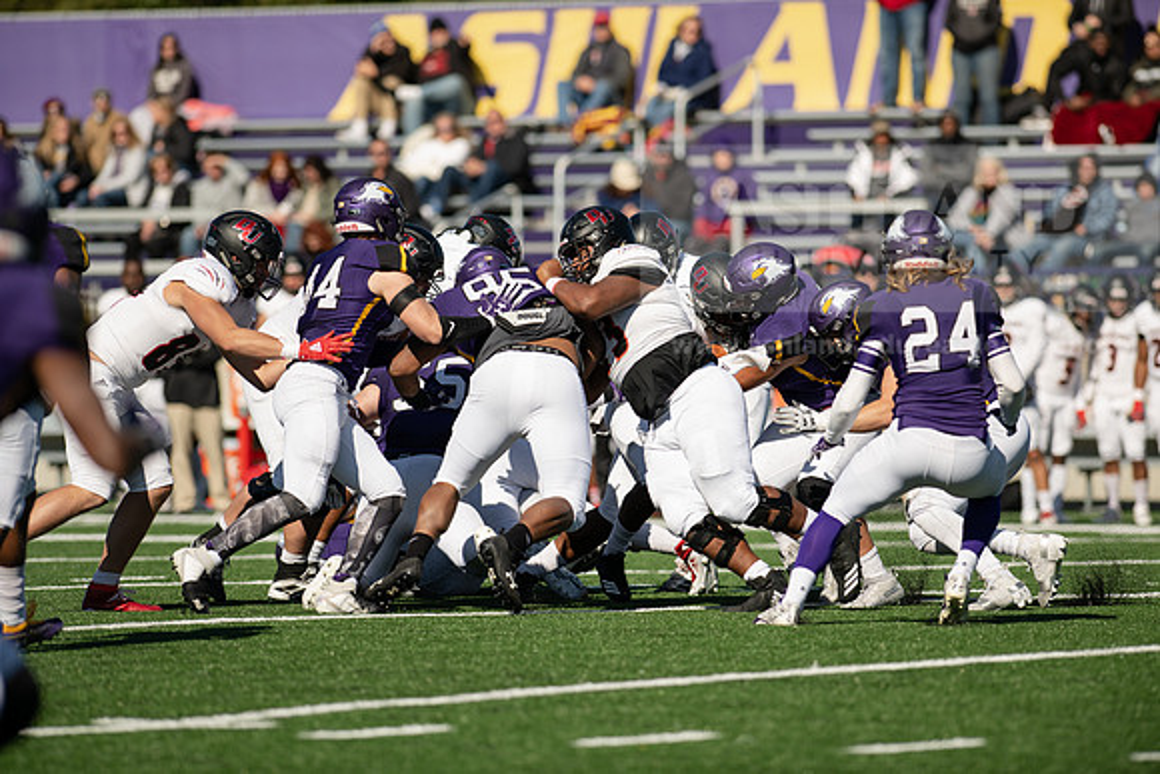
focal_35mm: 300
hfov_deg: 6.9
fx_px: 9668
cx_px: 580
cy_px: 387
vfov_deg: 4.6
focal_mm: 300
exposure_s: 1/2000
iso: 125
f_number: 3.5
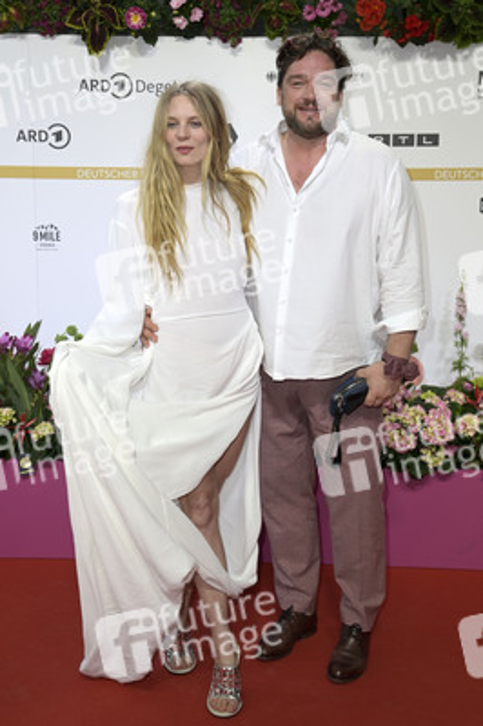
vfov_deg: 41.1
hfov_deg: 28.0
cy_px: 363
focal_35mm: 48
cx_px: 242
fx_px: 968
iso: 640
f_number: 5.6
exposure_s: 1/250
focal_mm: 48
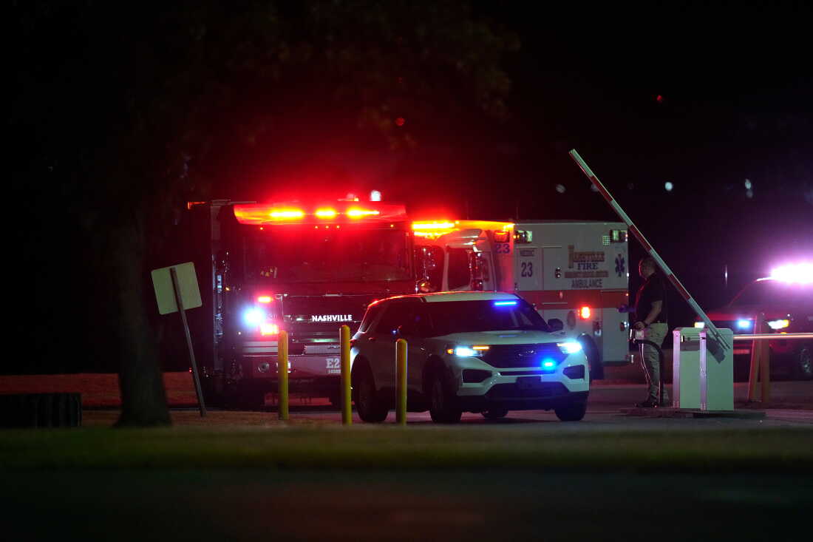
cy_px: 271
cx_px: 406
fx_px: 9031
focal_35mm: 400
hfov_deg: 5.2
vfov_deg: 3.4
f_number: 2.8
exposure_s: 1/400
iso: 6400
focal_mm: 400
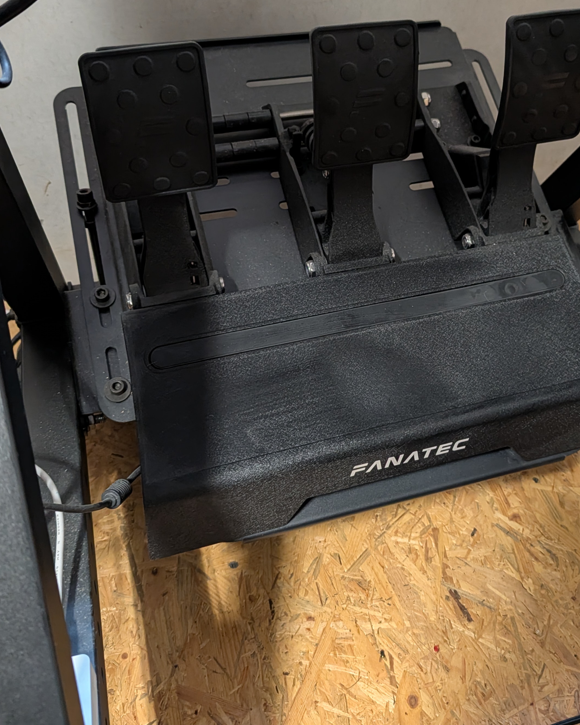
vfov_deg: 49.9
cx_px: 381
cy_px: 288
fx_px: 773
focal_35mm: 36
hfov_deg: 40.7
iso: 905
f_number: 1.68
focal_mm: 6.9
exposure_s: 1/33.3
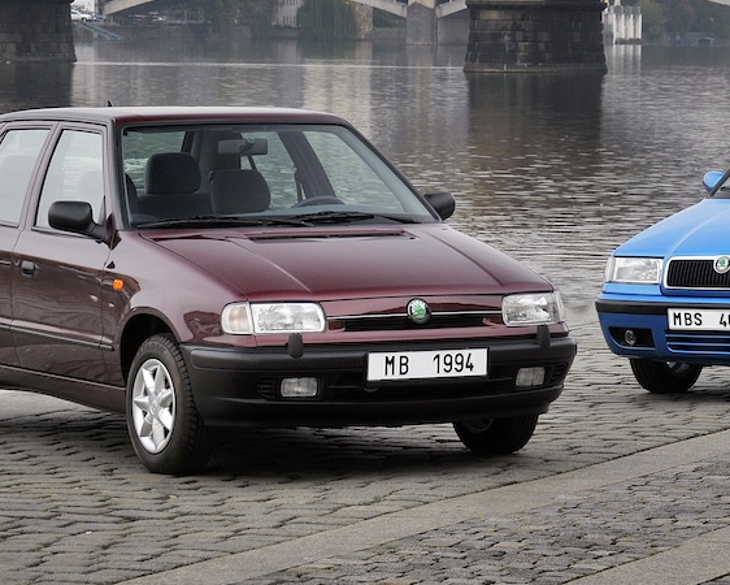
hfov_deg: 9.9
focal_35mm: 195
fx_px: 4214
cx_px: 505
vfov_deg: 7.9
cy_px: 88
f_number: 9
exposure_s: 1/60
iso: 200
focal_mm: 65
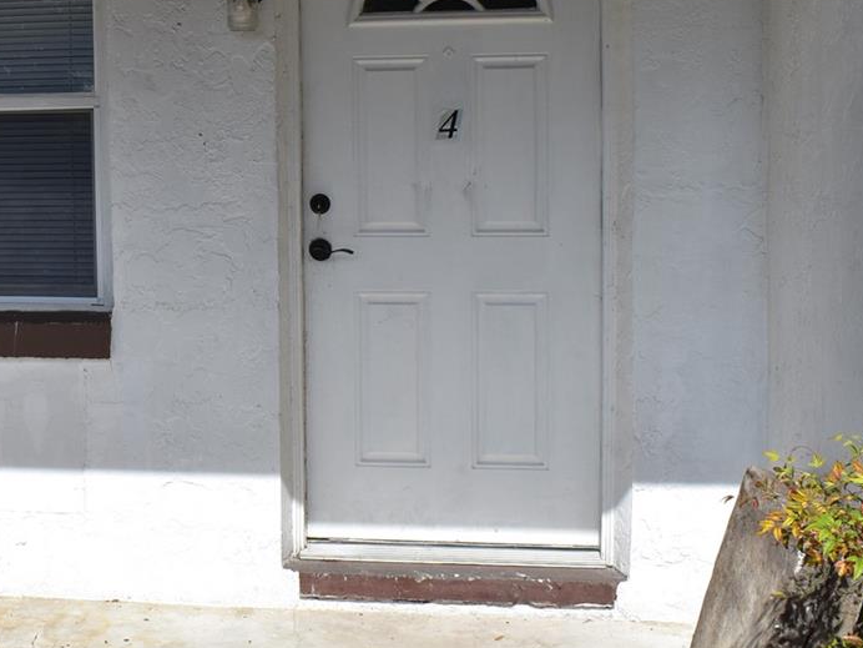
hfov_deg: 31.0
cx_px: 123
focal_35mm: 60
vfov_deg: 24.2
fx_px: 1496
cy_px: 187
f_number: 11
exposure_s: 1/500
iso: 320
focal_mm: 18
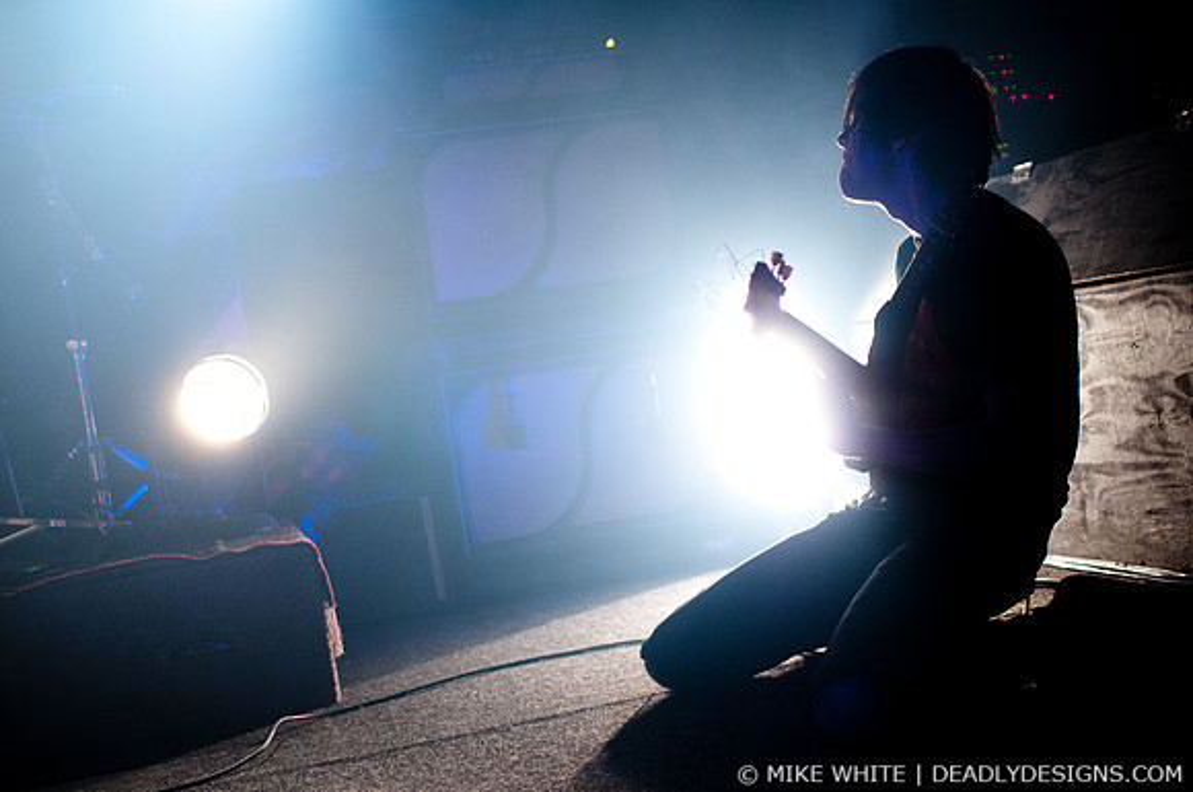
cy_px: 396
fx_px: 1489
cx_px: 596
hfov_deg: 43.7
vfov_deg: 29.8
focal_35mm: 45
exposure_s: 1/320
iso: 1000
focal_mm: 30
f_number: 1.8
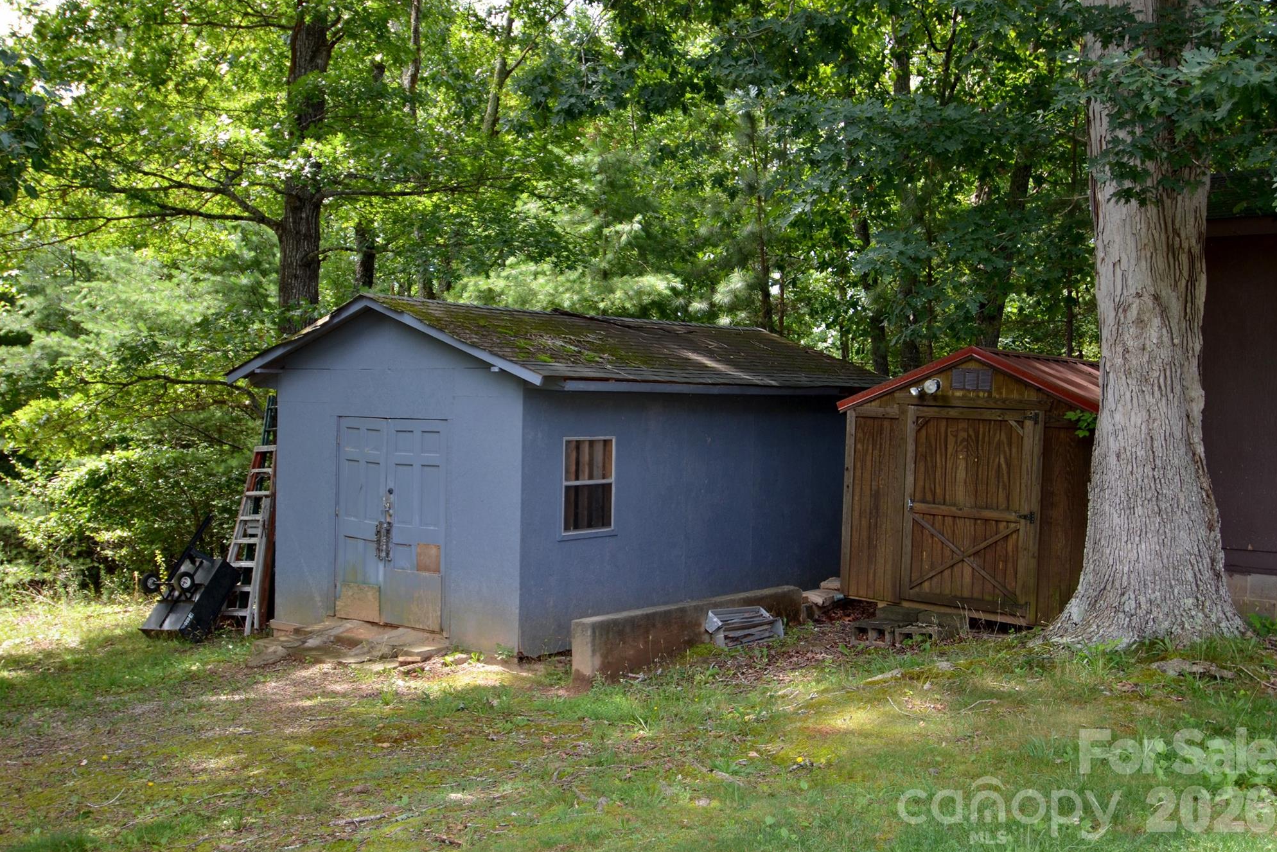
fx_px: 1313
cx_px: 626
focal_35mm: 37
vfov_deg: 36.0
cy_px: 420
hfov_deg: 51.9
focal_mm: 24
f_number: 4
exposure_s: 1/200
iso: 200
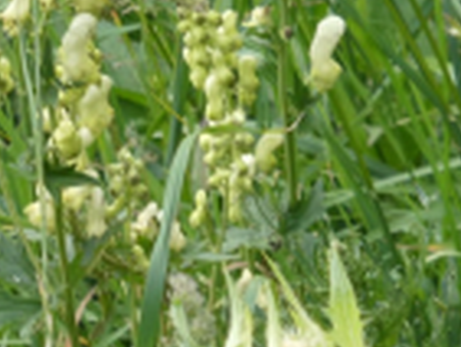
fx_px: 15048
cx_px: -139
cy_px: 72
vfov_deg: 1.3
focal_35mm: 1129
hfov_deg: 1.8
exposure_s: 1/125
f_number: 6
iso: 160
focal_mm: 66.8
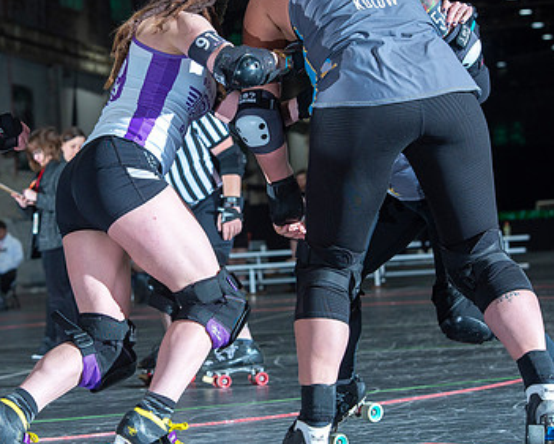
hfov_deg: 12.4
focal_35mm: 155
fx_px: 2542
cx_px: 175
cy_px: 200
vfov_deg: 10.0
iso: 800
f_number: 7.1
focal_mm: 100
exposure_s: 1/160
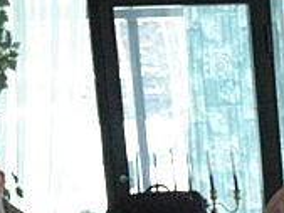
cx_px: 336
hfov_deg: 12.2
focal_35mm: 159
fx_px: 1303
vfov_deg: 9.1
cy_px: 322
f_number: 5
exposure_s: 1/60
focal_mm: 31
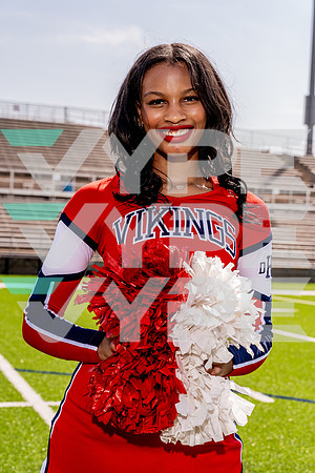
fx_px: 840
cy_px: 236
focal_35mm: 64
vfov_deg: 31.4
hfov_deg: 21.2
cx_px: 158
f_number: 7.1
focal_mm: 64
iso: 100
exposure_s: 1/250
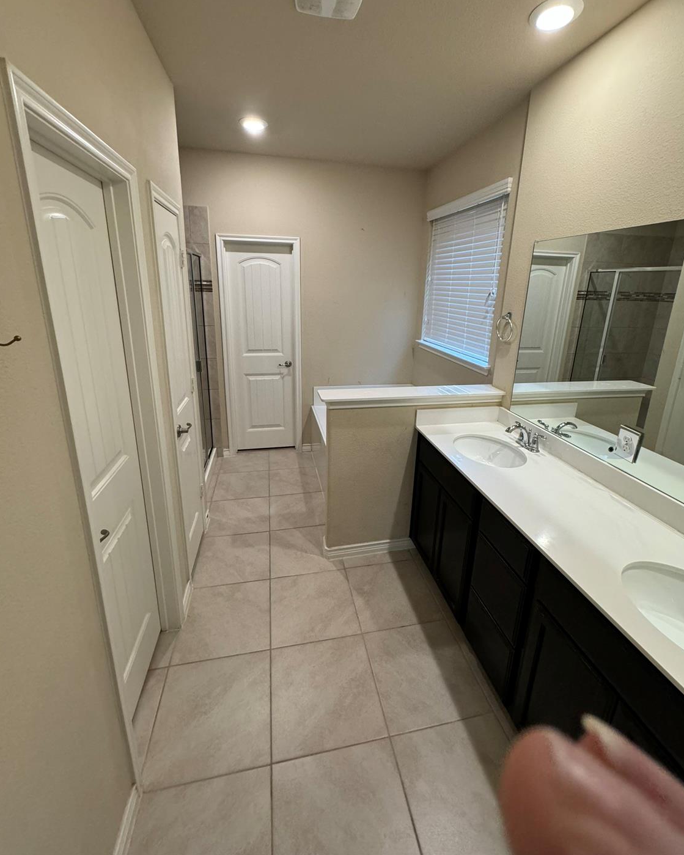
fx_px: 380
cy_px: 388
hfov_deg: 84.0
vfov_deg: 96.5
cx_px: 348
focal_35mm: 15
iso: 250
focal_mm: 2.22
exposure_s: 1/120
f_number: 2.2
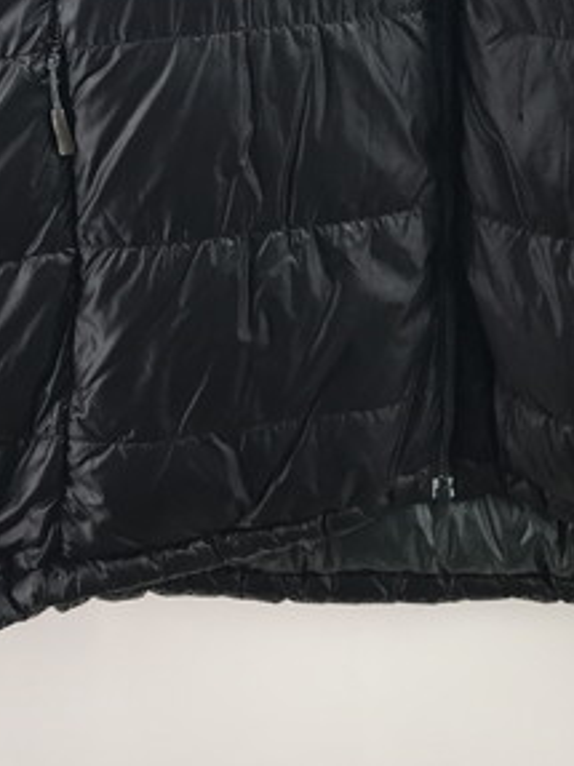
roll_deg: +0.5
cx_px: 416
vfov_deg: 22.4
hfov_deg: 18.8
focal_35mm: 78
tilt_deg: -27.3
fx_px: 1726
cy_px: -232
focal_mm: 3.99
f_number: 1.8
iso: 25
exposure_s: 1/100
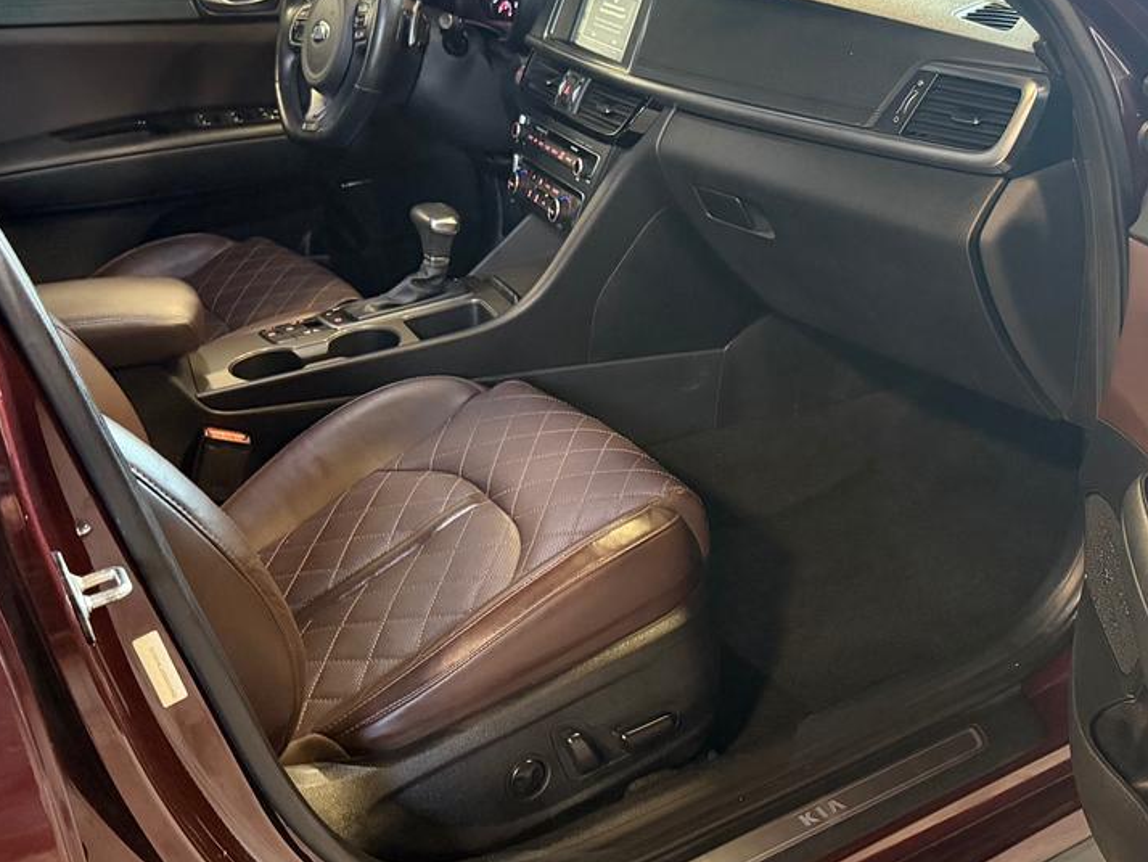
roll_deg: +5.3
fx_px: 1427
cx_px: 738
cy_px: 454
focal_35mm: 43
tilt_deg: -26.0
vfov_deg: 33.6
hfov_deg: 43.4
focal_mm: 6.76
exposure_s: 1/40
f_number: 1.78
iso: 640
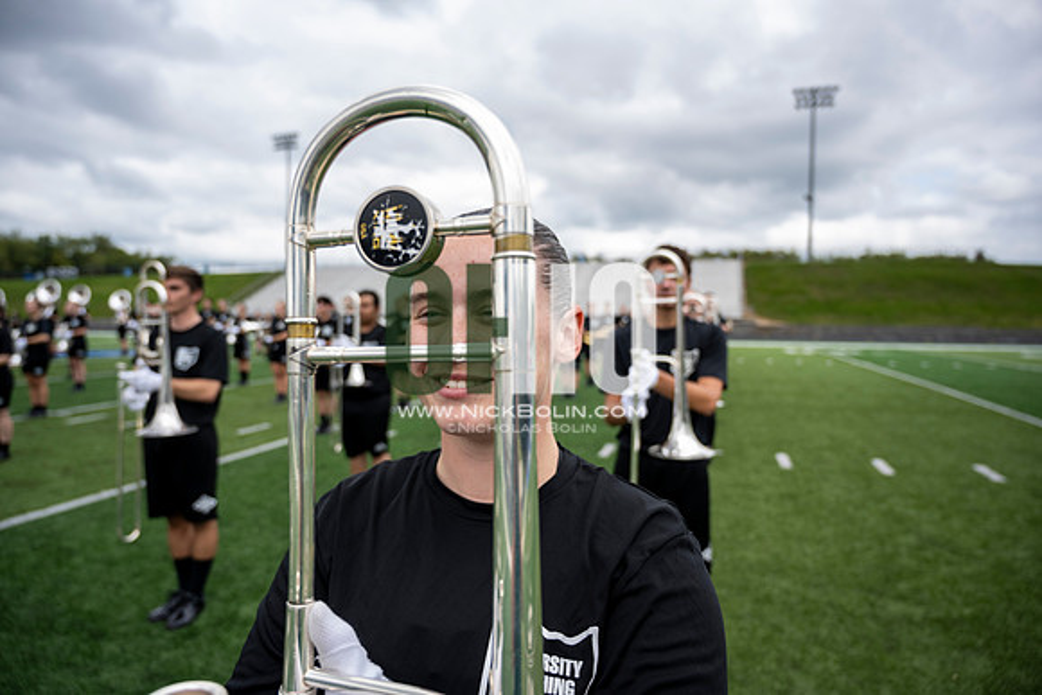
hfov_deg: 73.7
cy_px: 348
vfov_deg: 53.2
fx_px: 695
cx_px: 521
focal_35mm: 24
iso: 250
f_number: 4
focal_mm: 24
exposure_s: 1/800
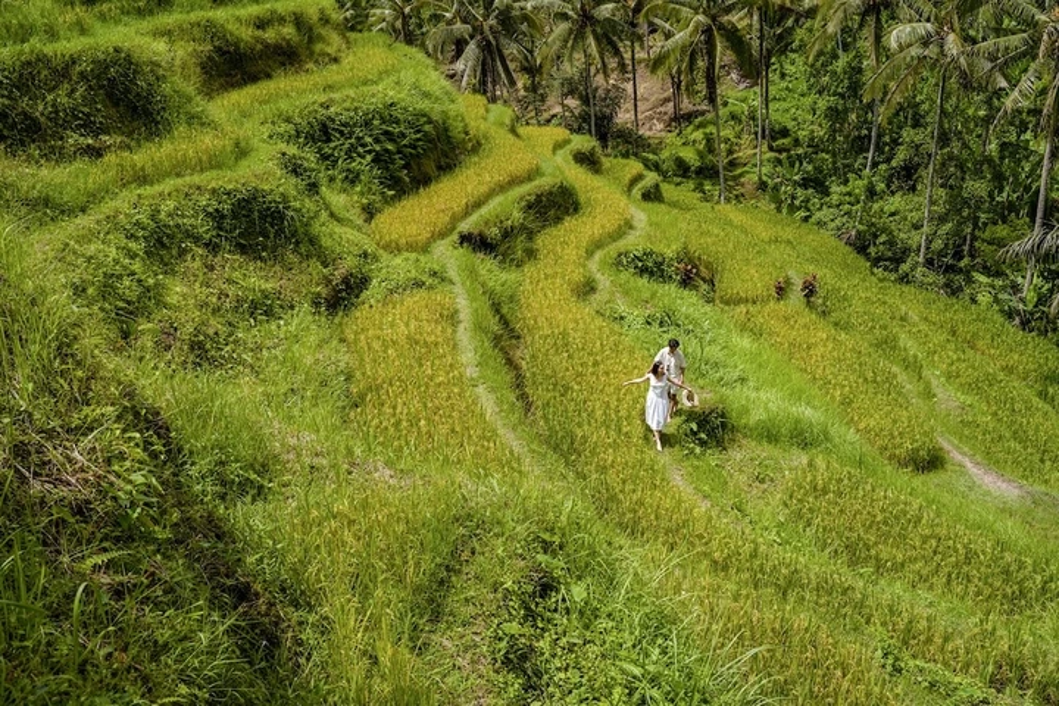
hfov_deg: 58.7
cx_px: 530
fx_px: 941
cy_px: 353
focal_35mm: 32
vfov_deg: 41.1
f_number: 5
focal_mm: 32
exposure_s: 1/2000
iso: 200
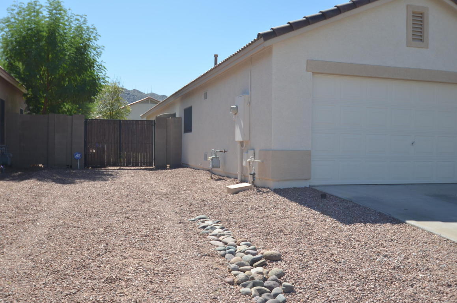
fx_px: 456
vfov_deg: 36.7
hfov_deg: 53.2
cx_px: 228
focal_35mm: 36
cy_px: 152
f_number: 8
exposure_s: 1/250
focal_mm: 24
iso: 100
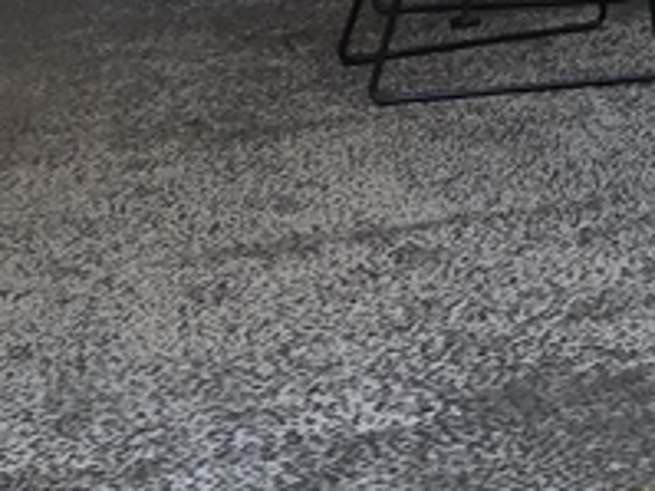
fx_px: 3196
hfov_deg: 9.5
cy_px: -910
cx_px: 1856
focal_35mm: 169
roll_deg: -1.8
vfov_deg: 7.8
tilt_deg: +6.8
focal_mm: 4
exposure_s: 1/124
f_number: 1.8
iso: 20
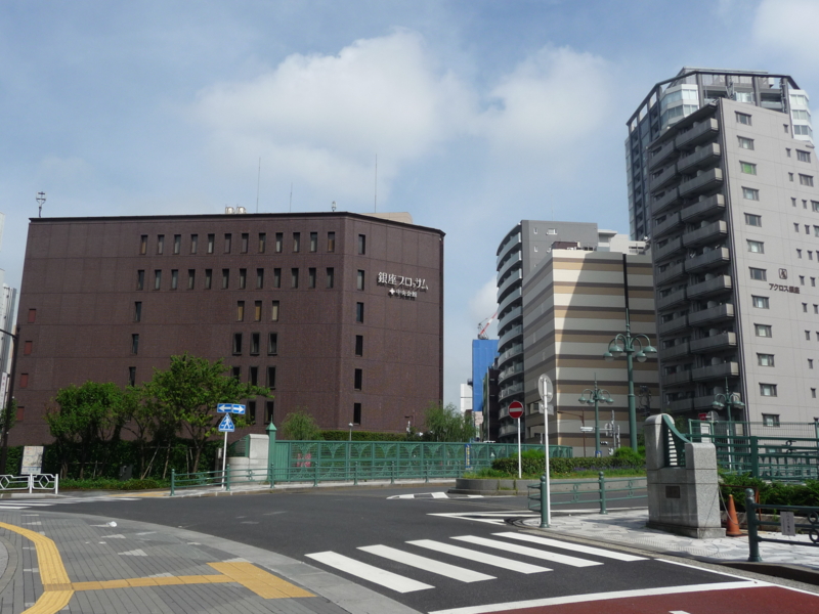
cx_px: 410
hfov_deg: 56.8
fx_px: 757
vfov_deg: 44.2
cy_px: 307
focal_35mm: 32
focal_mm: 5.3
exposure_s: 1/320
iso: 100
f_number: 8
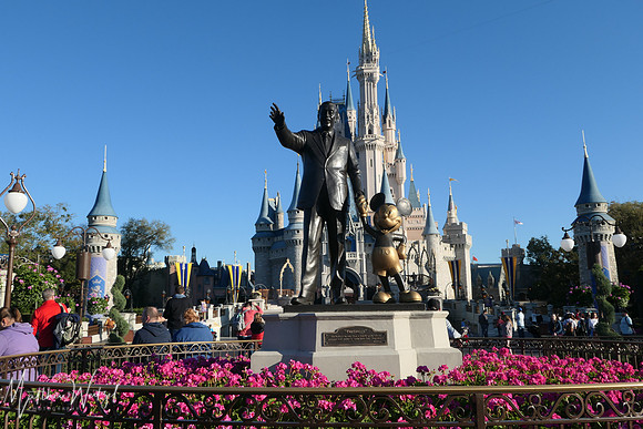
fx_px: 554
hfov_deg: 60.3
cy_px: 214
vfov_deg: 42.3
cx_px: 322
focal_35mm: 31
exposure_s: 1/800
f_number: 5.6
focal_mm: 11.3
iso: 200
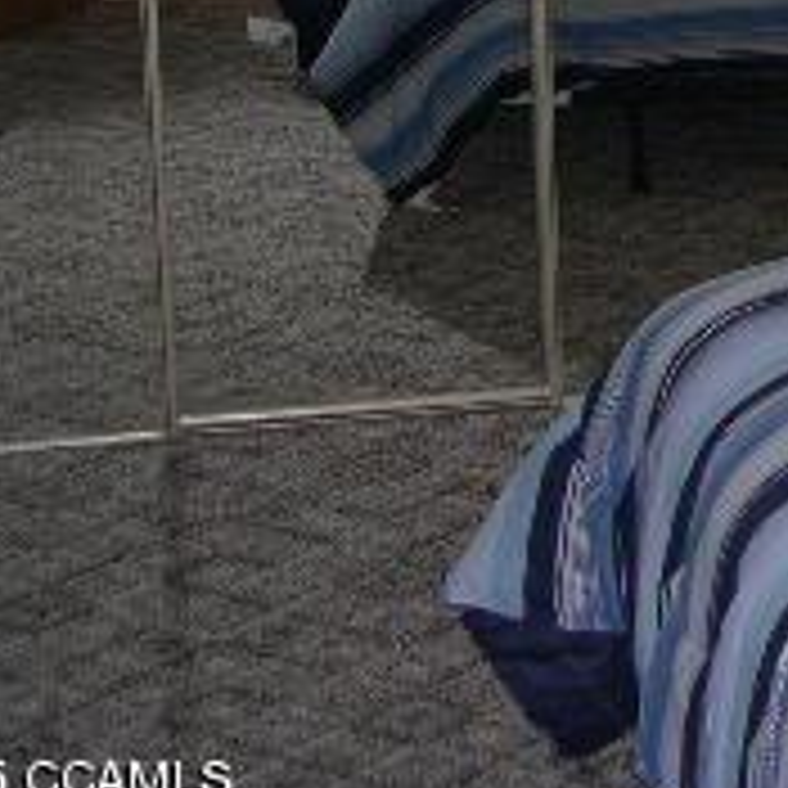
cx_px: 1256
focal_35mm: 123
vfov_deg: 13.7
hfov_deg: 13.2
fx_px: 3168
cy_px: -234
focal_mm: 8
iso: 120
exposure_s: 1/60
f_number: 2.8
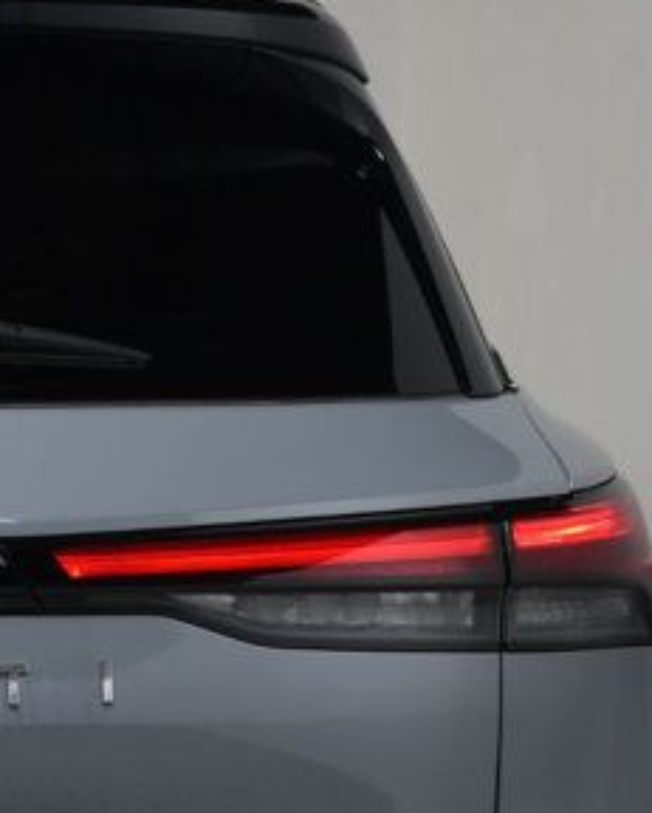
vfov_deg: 12.0
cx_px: -339
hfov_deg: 9.4
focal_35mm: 160
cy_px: 610
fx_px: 3853
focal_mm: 32
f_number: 11
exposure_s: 1/125
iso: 100
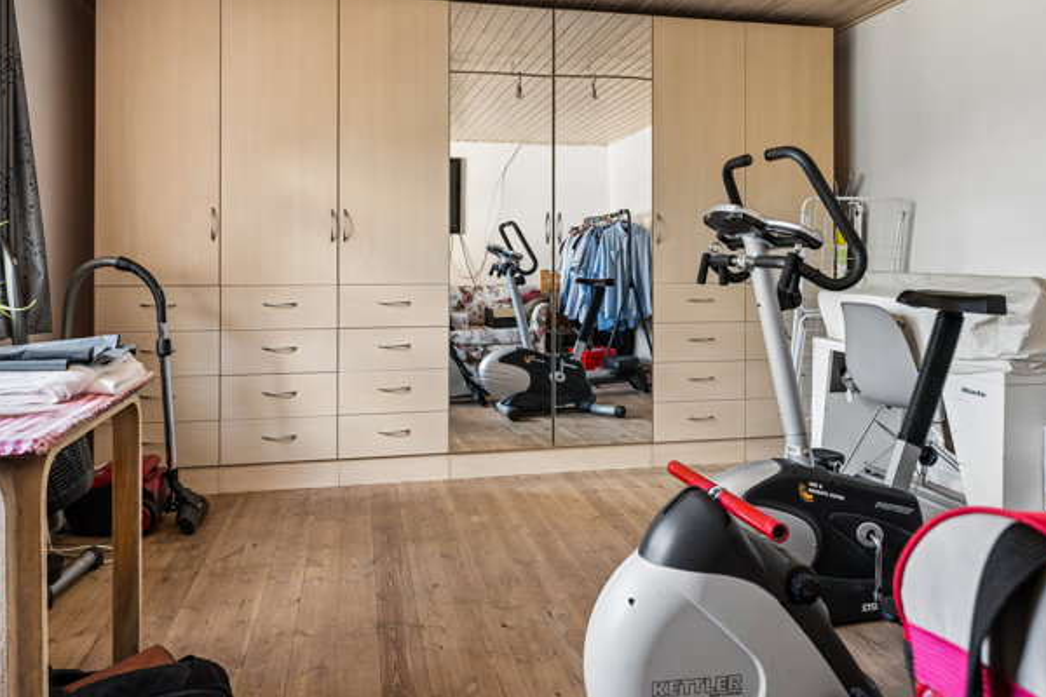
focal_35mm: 25
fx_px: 717
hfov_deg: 72.1
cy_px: 297
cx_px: 485
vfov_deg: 51.7
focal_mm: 18.5
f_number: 6.3
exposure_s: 1/50
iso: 400
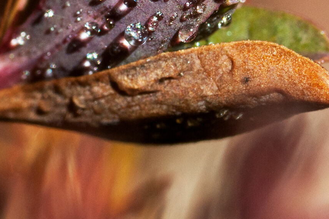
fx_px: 4030
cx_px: 243
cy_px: -17
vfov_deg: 3.1
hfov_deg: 4.7
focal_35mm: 441
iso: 400
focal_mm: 105
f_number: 14
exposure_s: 1/250
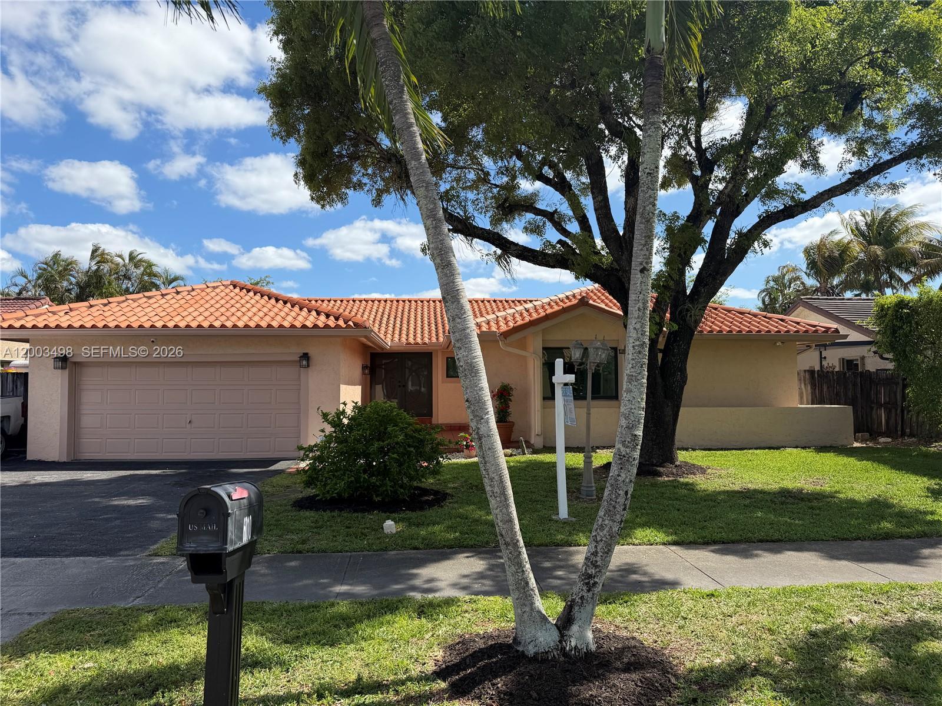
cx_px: 471
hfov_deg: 71.6
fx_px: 653
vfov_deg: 56.8
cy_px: 353
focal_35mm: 24
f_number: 1.78
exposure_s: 1/3953
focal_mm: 6.76
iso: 80
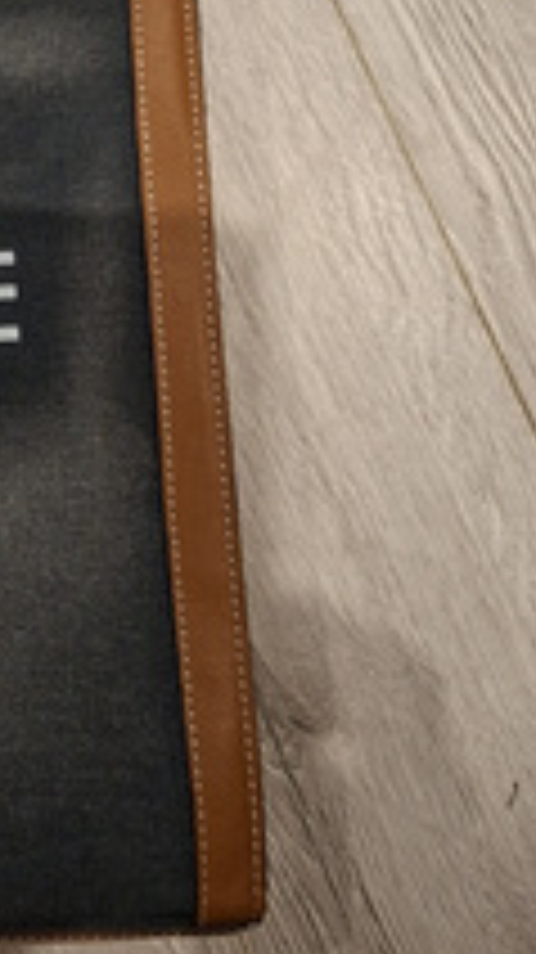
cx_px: -273
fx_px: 1493
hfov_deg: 18.1
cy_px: 302
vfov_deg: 35.1
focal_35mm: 59
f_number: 1.8
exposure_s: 1/25
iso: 500
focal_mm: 5.54
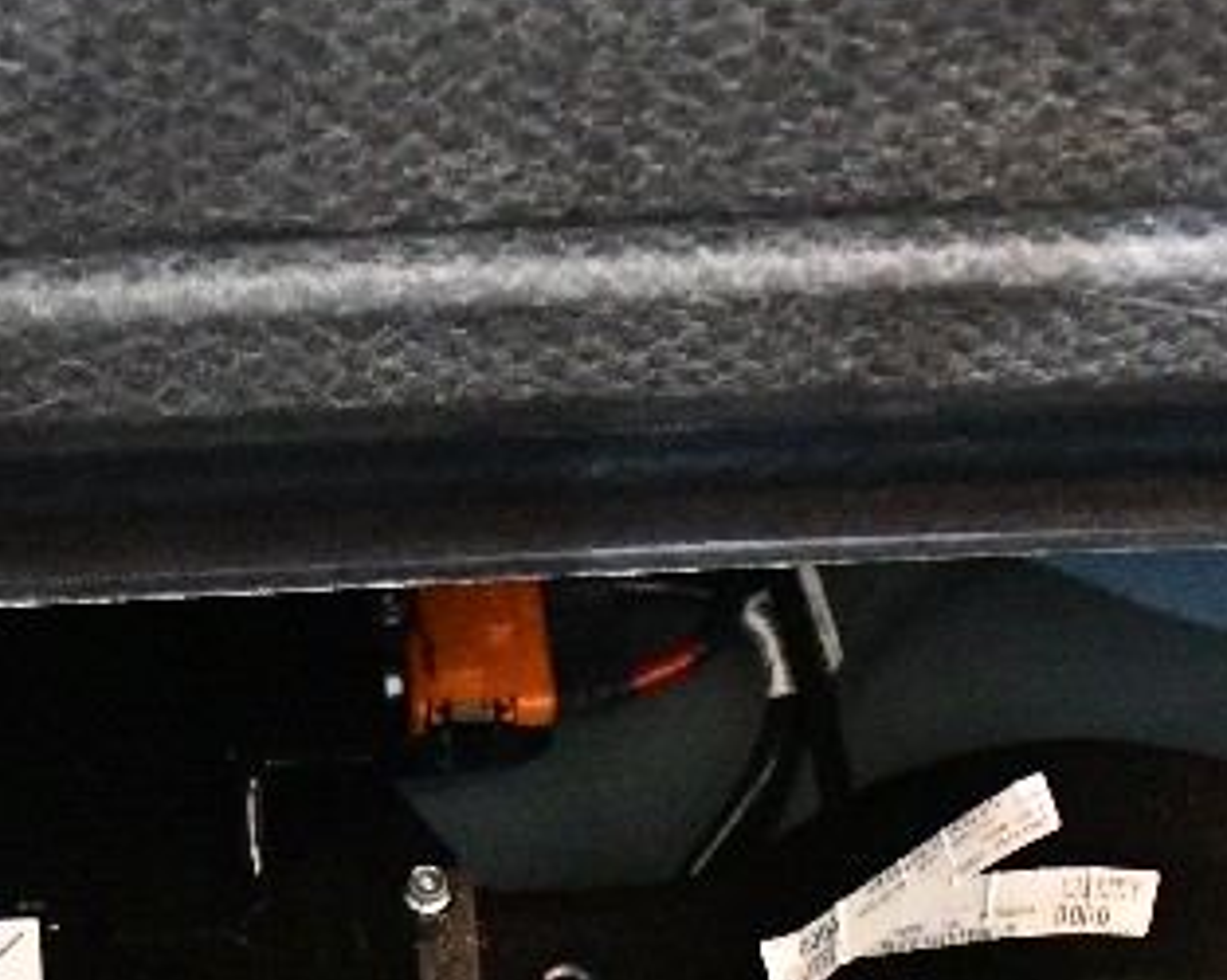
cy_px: 1284
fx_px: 3012
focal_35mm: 83
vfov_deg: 17.3
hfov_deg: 22.3
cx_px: 59
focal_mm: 18
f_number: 3.5
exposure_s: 1/50
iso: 12800
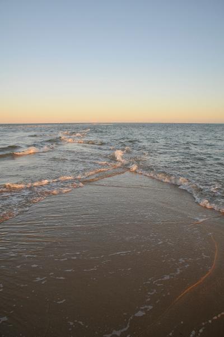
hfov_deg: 53.0
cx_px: 112
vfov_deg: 73.8
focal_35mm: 24
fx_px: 224
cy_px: 168
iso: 200
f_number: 6.3
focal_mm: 16
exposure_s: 1/125
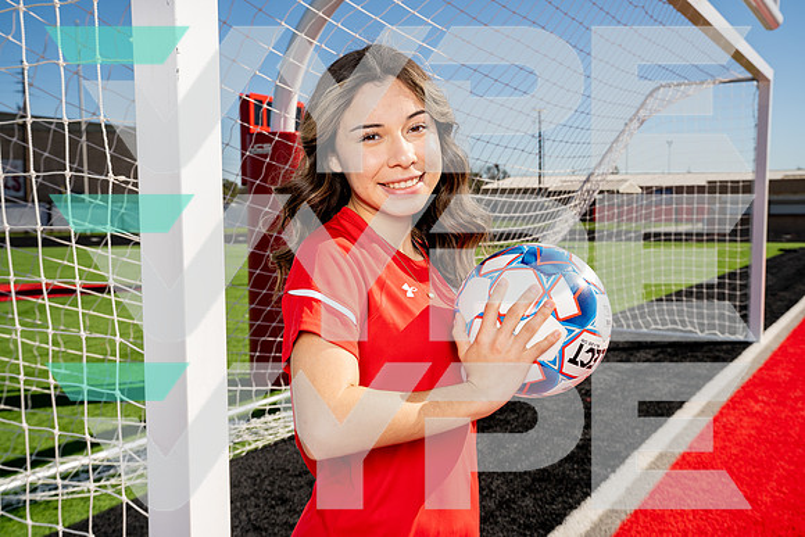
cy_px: 268
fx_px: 828
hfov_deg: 51.9
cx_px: 402
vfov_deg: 36.0
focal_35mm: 37
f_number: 7.1
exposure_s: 1/250
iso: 100
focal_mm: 37
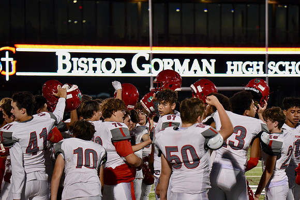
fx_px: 1250
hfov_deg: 13.7
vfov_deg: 9.2
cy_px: 100
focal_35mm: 150
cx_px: 150
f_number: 5
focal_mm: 150
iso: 4500
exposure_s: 1/500
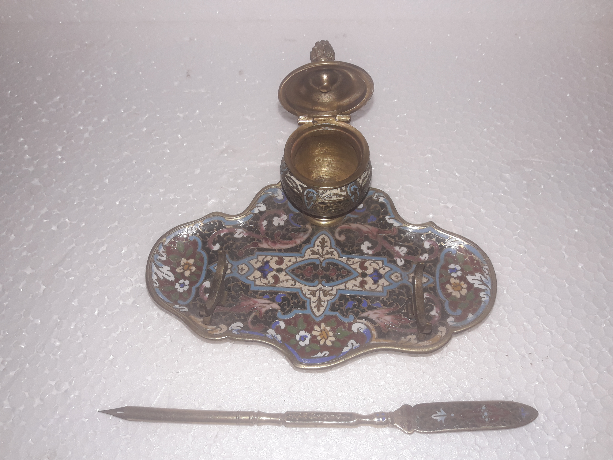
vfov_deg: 49.7
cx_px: 306
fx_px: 496
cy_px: 230
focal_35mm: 28
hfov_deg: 63.4
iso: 40
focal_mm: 3.7
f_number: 1.9
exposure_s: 1/179
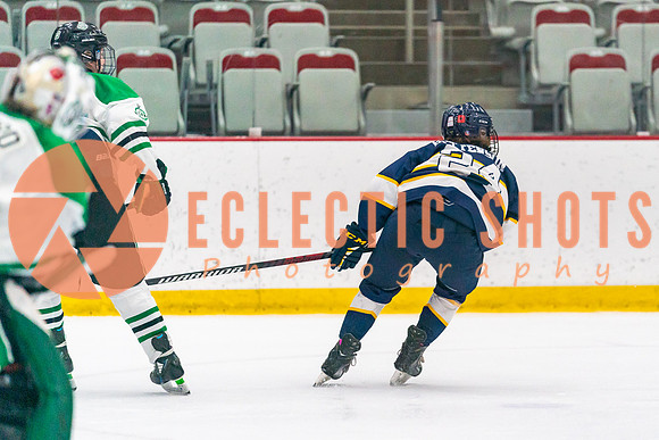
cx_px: 419
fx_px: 4655
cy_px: 243
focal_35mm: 254
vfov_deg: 5.4
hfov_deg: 8.1
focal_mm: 200
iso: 4000
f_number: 2.8
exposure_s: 1/1600
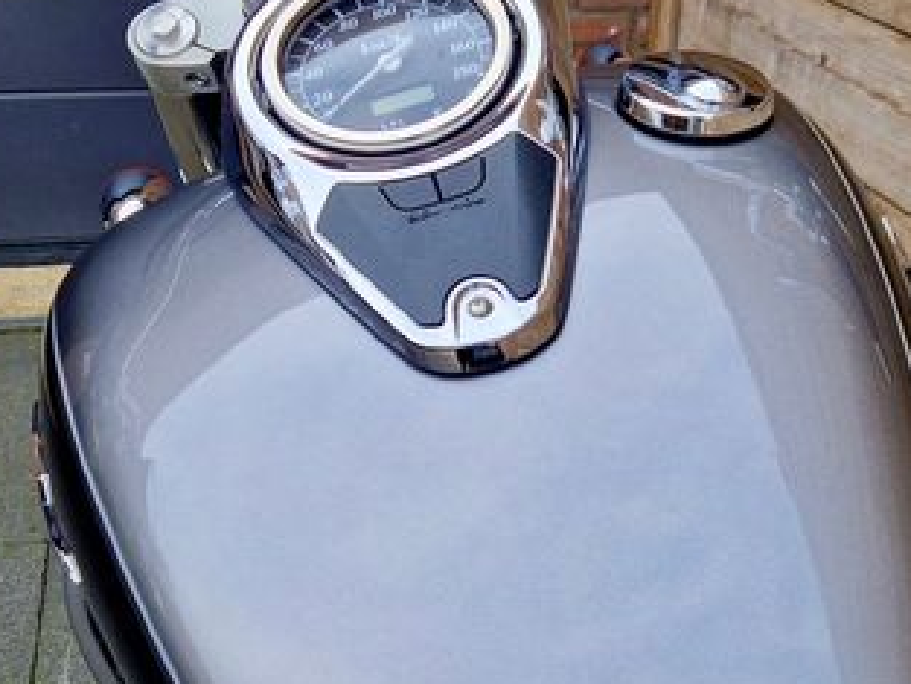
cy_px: 419
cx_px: 518
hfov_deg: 40.3
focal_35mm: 47
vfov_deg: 30.8
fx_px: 1237
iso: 50
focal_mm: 5.4
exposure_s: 1/534
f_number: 1.8
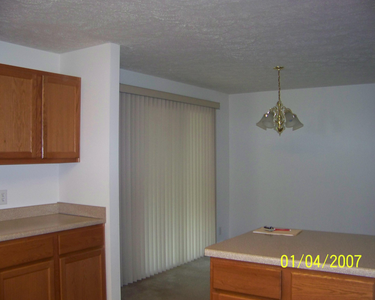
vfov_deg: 39.2
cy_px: 149
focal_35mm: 38
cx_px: 181
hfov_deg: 47.9
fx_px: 422
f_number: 2.8
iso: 200
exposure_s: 1/30
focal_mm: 5.85
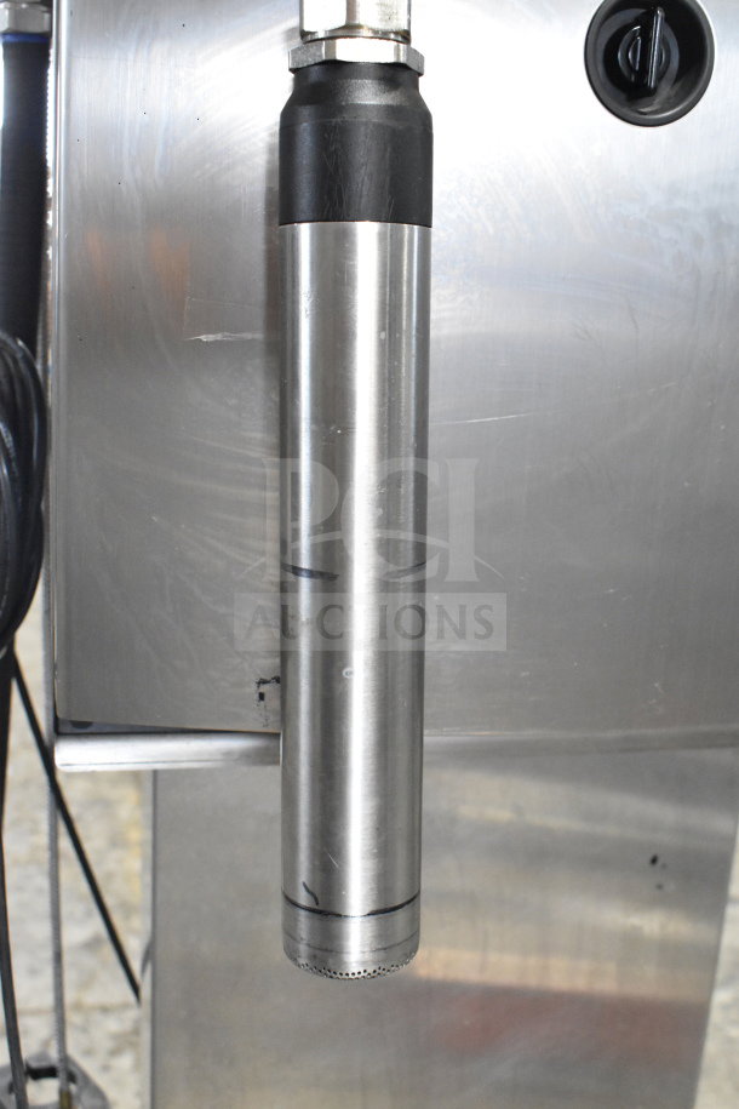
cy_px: 554
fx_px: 1247
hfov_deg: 33.0
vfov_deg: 47.9
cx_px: 370
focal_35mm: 40
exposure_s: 1/250
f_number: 8
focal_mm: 27
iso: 6400
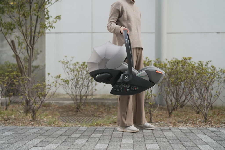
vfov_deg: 27.0
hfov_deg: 39.6
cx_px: 112
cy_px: 75
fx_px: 313
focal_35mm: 50
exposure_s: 1/1600
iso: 640
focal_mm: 50
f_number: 2.2
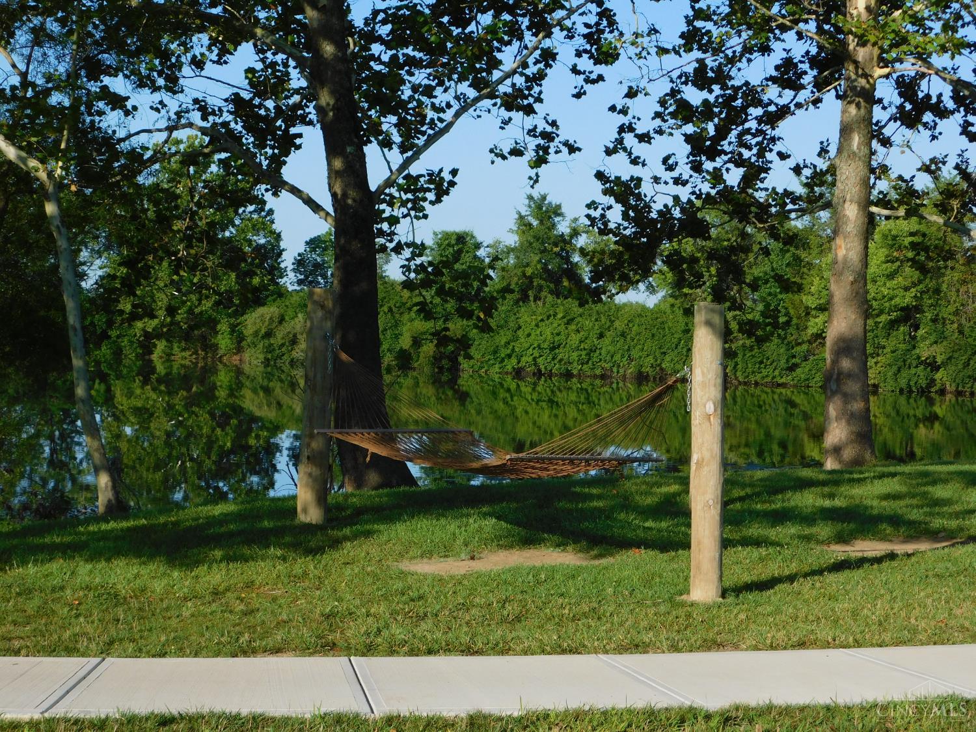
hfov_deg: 29.4
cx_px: 488
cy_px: 366
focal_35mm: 66
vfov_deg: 22.3
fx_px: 1861
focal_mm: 11.7
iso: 125
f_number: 4.2
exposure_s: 1/800
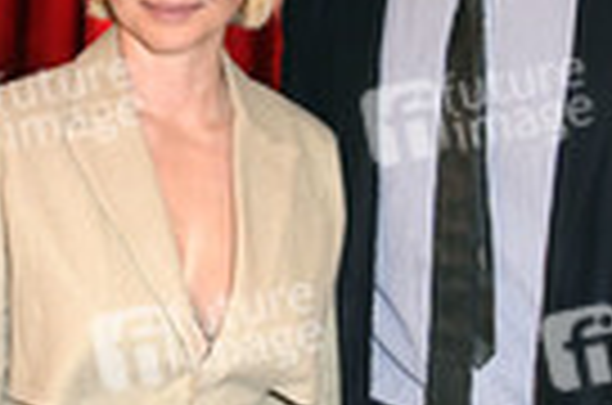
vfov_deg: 14.6
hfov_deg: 21.6
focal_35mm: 93
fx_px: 1577
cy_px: 225
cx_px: 88
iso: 2000
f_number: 5.6
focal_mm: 28
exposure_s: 1/80
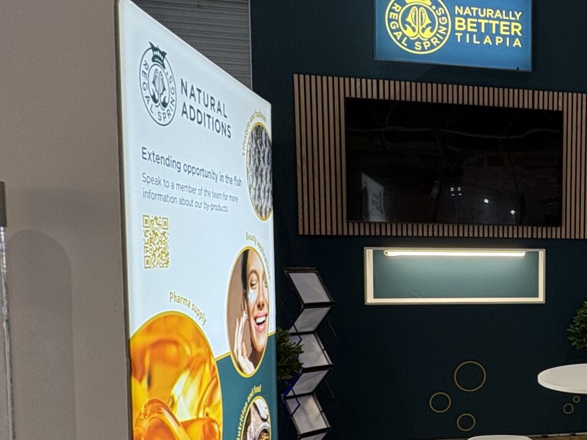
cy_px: 285
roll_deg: +0.2
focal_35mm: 37
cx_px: 603
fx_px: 627
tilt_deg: -3.6
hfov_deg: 42.4
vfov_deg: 38.3
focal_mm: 2.22
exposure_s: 1/50
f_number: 2.2
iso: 125
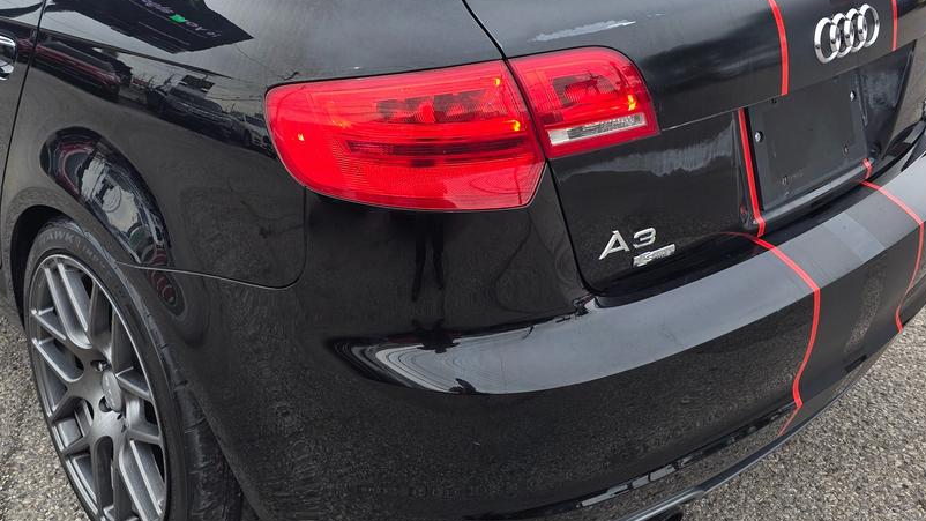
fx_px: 982
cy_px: 158
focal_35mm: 40
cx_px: 314
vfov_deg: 29.4
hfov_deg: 49.7
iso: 25
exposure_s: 1/359
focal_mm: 6.3
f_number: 1.7
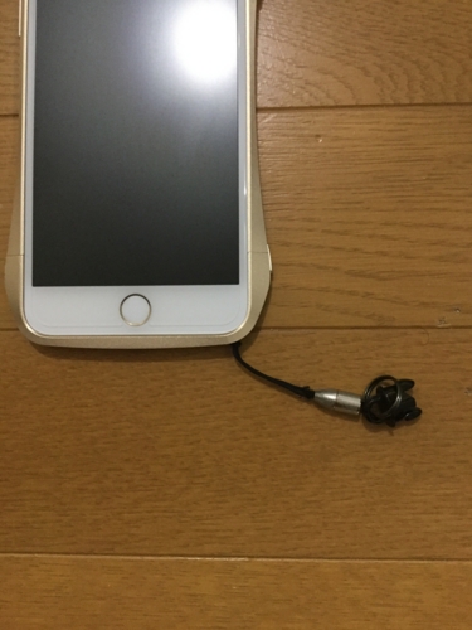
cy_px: 315
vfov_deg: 58.4
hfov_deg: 45.4
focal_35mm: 31
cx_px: 236
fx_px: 564
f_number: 2.4
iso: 250
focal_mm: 3.3
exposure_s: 1/15
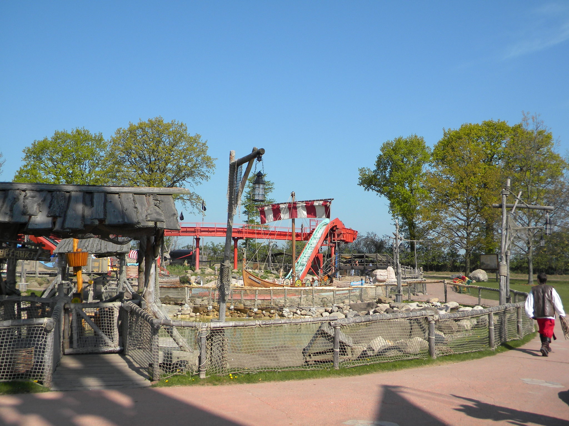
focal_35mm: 36
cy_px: 213
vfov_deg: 39.7
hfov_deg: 51.4
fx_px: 592
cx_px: 284
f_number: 7.4
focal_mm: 6.4
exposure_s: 1/237
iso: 80
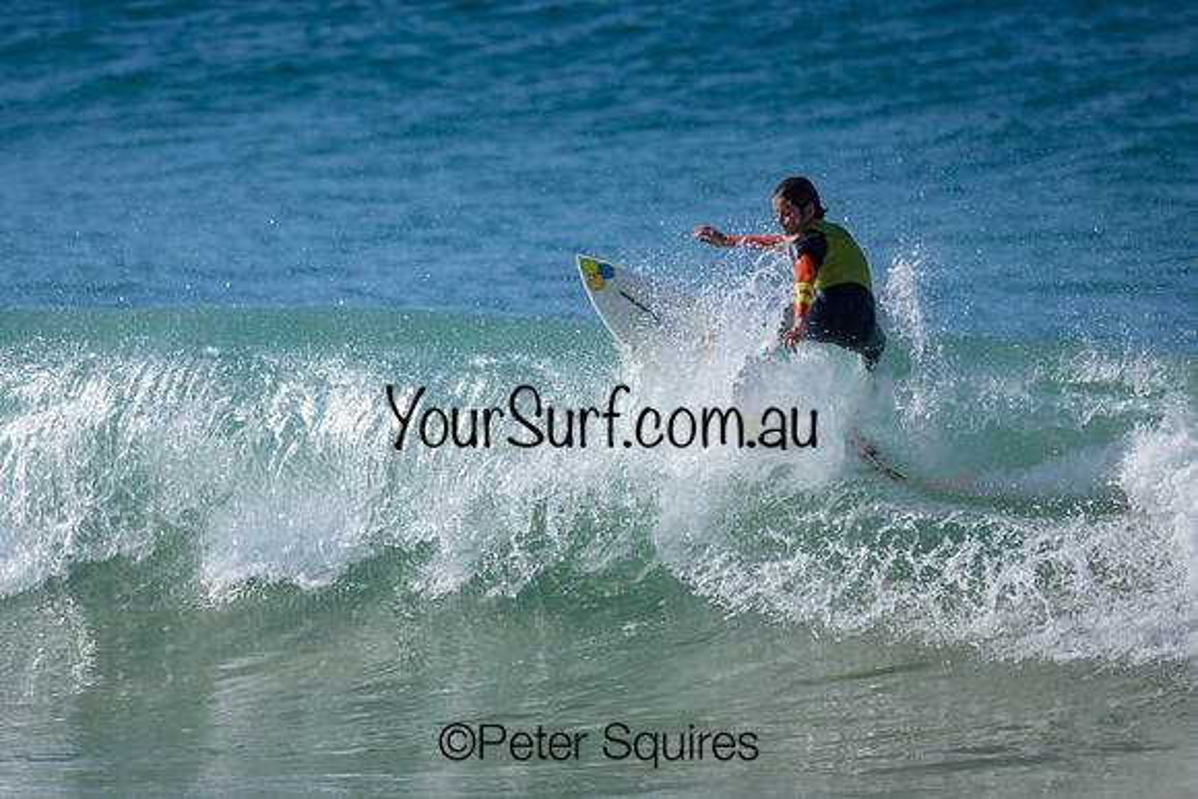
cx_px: 517
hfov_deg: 1.9
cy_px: 405
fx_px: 36568
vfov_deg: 1.3
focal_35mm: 1099
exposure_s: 1/2000
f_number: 6.3
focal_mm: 800
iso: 320
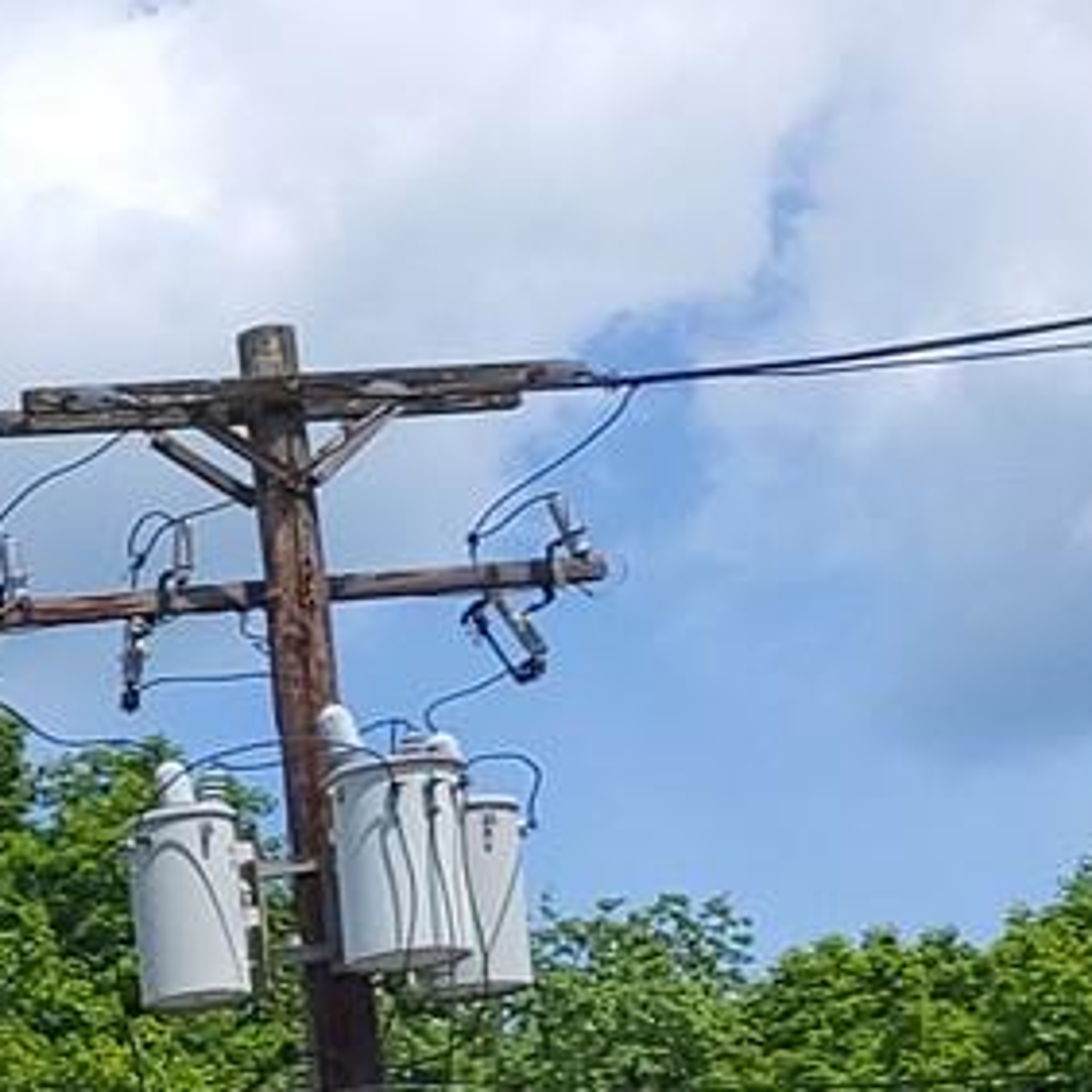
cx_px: -2443
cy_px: 1913
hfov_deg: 8.4
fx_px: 5960
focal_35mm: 167
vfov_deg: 10.0
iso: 40
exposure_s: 1/2805
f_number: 1.8
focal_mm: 5.4
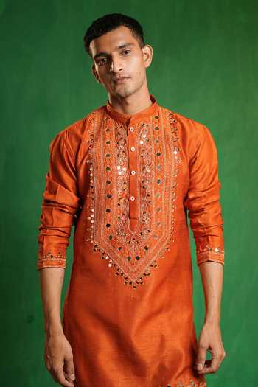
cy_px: 194
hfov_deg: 27.0
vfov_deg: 39.6
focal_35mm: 50
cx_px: 129
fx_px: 537
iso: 500
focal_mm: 50
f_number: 3.2
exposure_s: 1/160
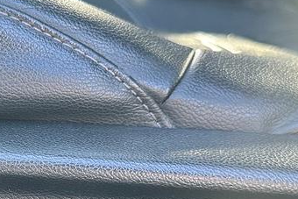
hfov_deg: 20.7
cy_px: 225
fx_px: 778
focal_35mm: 94
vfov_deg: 14.2
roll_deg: +4.4
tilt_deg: -18.0
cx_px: -22
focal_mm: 6.86
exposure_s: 1/121
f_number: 1.78
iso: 160
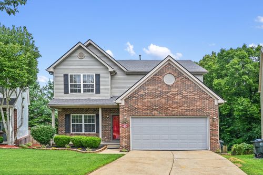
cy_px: 88
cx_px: 132
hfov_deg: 73.8
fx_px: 175
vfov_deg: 53.1
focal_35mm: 24
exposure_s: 1/400
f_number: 10
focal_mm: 16
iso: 800
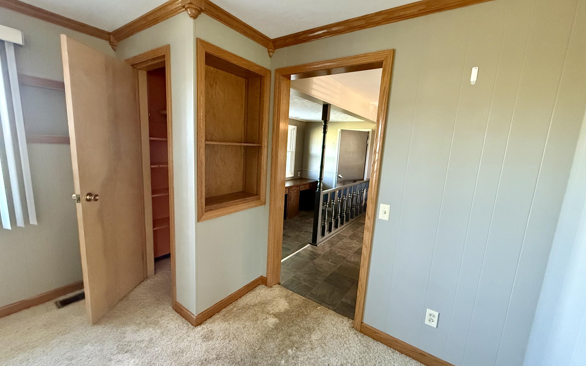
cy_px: 184
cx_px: 295
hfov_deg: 101.5
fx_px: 240
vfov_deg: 74.8
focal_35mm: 15
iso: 1000
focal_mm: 2.22
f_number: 2.2
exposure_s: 1/60
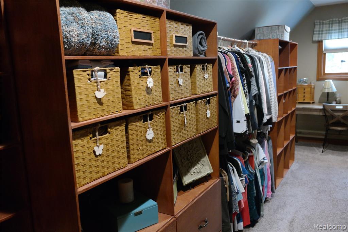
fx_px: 290
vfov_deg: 43.6
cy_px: 116
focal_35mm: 30
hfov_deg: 61.9
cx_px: 174
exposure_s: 1/40
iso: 1600
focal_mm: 20
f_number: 3.5
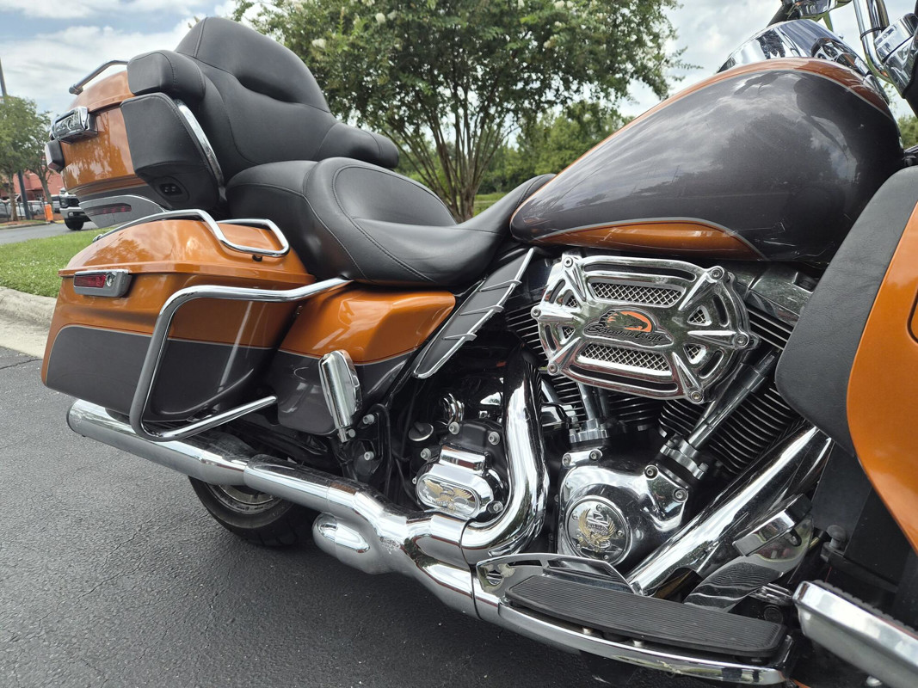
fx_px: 610
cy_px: 344
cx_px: 459
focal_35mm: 23
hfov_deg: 73.9
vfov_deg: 58.9
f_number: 1.8
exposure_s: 1/3200
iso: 80
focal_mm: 5.4
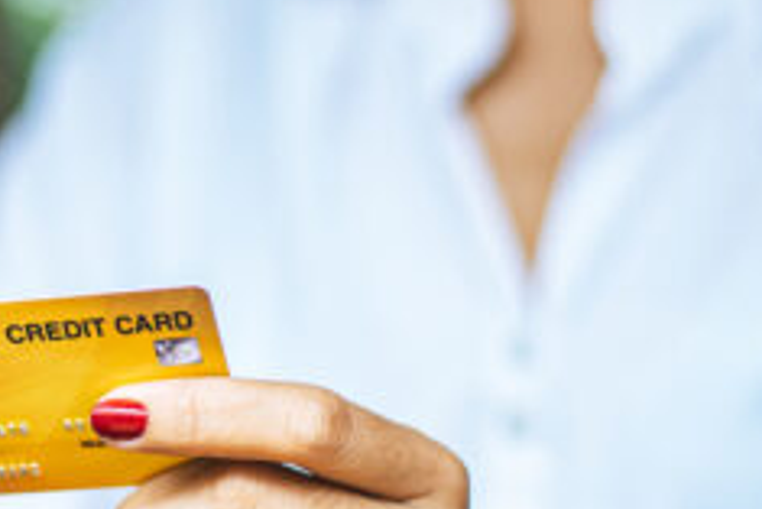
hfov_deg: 12.3
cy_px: 345
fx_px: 3495
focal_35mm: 165
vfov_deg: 8.3
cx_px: 63
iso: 400
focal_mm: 50
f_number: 1.8
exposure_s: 1/1000
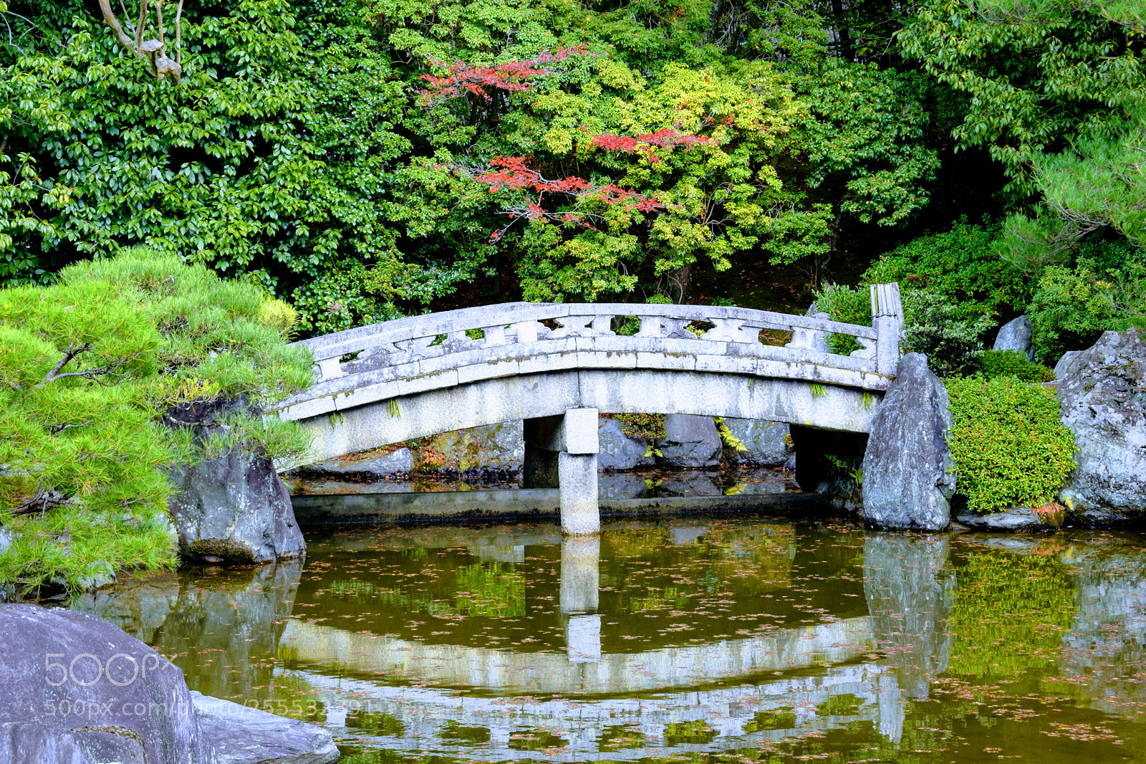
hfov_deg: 24.6
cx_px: 573
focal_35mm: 82
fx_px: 2626
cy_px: 382
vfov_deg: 16.5
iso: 400
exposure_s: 1/200
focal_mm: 55
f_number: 7.1
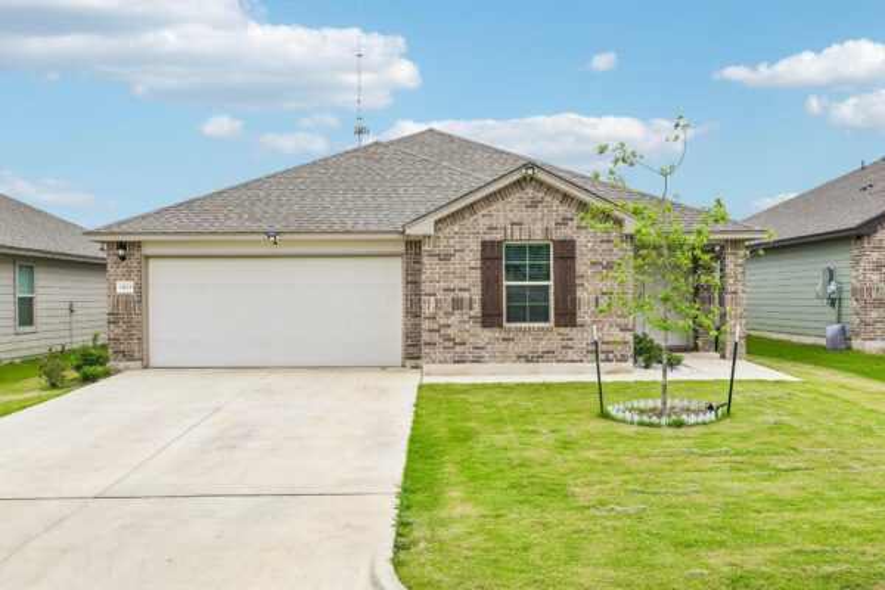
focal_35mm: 36
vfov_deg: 36.9
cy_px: 295
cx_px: 442
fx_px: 885
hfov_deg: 53.1
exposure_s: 1/250
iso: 100
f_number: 6.7
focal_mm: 24
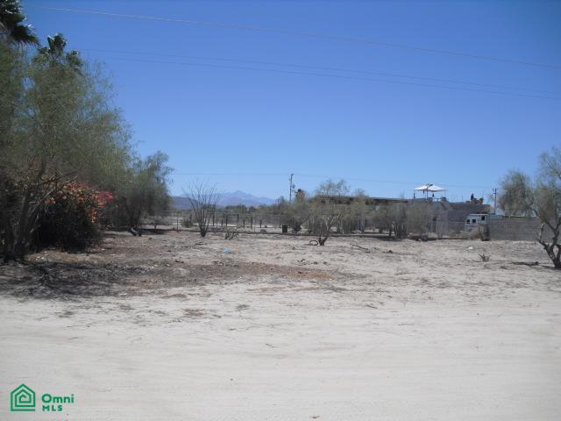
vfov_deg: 39.7
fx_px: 583
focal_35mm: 36
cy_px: 210
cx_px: 280
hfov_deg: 51.4
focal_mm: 6.3
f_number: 7.8
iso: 64
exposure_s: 1/250
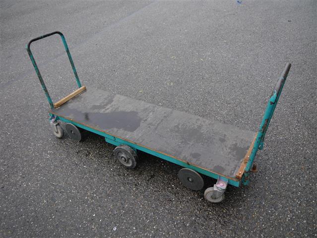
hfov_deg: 63.4
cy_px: 119
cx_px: 158
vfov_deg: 49.8
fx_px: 257
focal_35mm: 28
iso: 640
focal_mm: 14
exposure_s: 1/60
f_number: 3.5
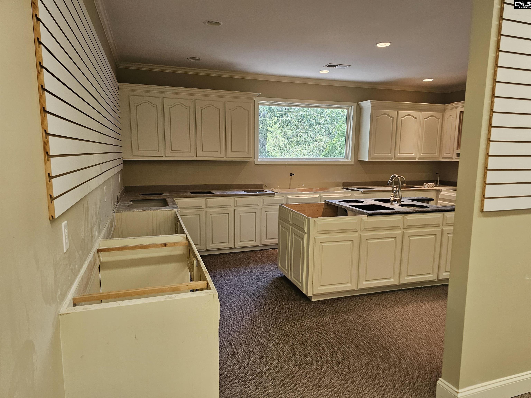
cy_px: 199
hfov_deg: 73.9
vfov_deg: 58.9
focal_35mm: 23
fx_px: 353
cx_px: 266
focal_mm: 6.3
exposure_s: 1/120
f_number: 1.7
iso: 200
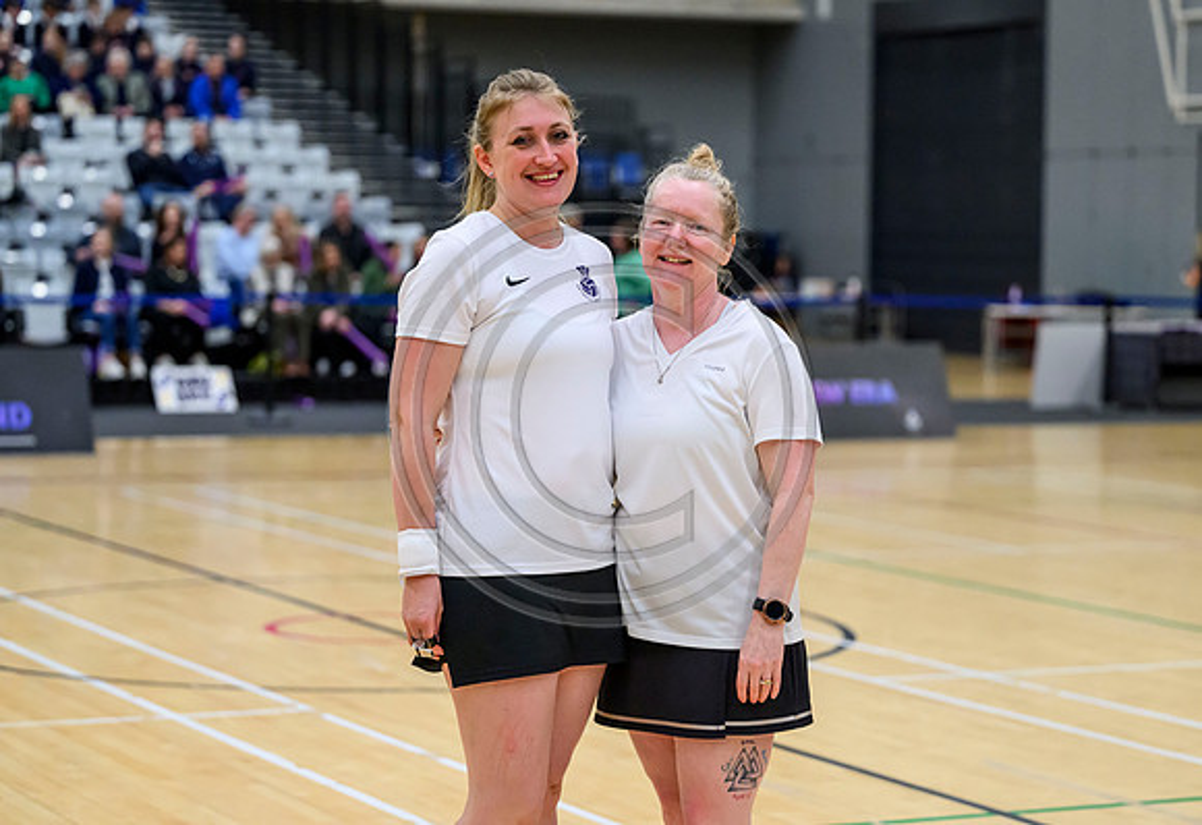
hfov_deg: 20.4
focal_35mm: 99
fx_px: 3332
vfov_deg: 14.1
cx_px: 667
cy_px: 381
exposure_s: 1/1250
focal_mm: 90
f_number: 2.8
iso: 6400
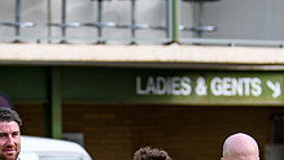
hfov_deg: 4.2
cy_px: 290
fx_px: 3832
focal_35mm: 509
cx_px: 21
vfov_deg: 2.4
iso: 140
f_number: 2.8
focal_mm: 102
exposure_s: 1/2000
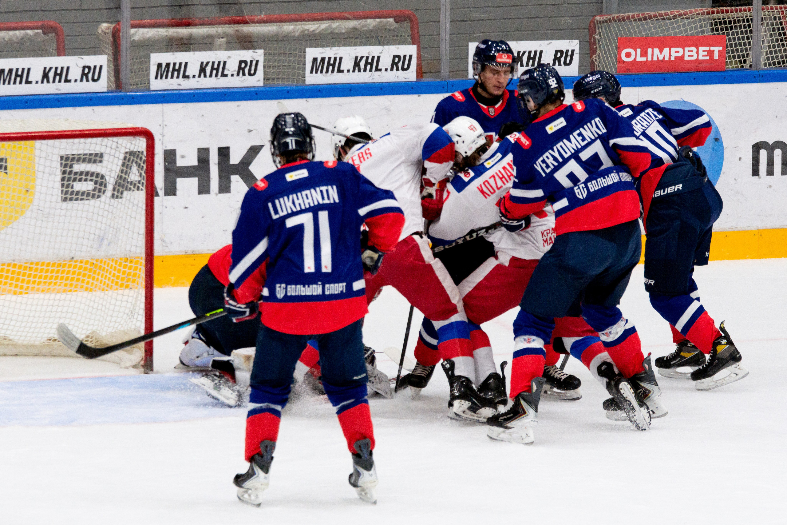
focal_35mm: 463
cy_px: 257
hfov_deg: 4.4
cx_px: 355
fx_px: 10131
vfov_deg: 3.0
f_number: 5.6
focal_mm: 200
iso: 2000
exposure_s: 1/1000
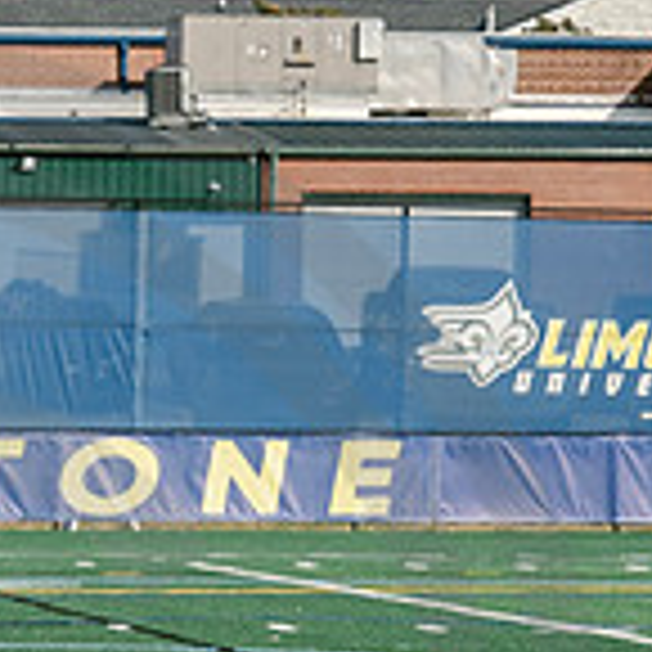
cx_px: -330
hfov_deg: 4.7
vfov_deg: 4.7
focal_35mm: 373
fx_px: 7948
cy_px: 817
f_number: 5.6
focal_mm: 70
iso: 640
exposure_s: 1/3200
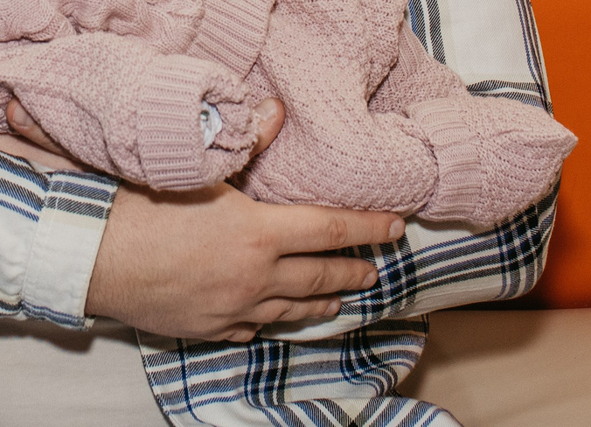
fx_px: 2695
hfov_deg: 12.4
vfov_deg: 8.6
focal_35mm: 160
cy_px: -395
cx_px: 43
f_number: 4.5
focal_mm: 35
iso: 400
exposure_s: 1/160
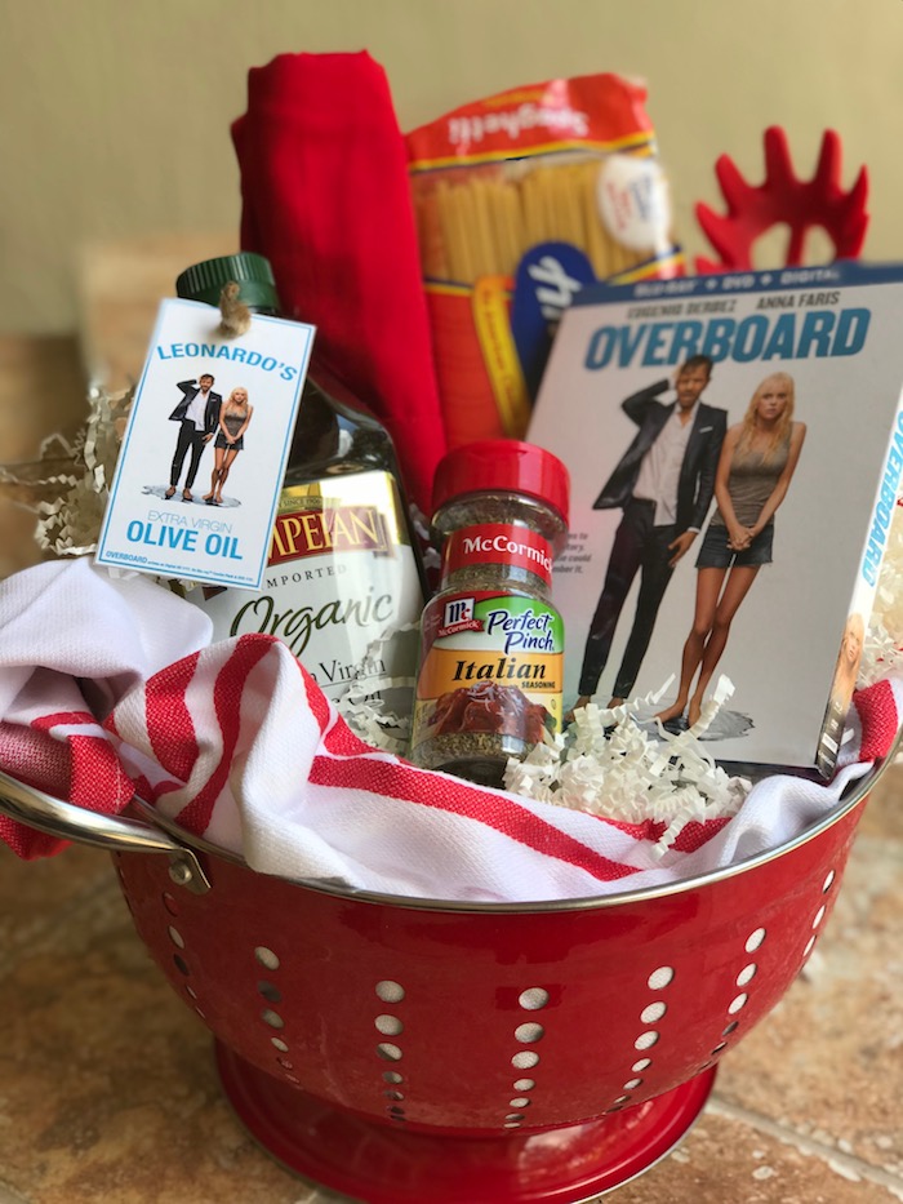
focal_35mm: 57
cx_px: 452
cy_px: 602
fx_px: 1982
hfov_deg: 25.7
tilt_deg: -28.3
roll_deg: -0.4
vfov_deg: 33.8
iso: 20
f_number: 2.8
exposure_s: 1/158
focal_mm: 6.6
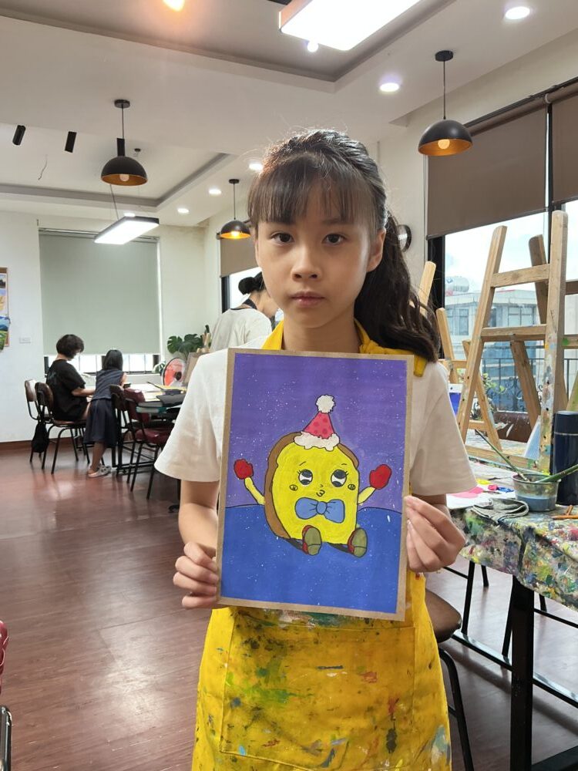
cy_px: 386
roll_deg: +0.3
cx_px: 289
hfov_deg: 48.2
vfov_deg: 61.7
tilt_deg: -3.1
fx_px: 646
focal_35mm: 29
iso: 50
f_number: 1.8
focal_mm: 3
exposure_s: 1/50
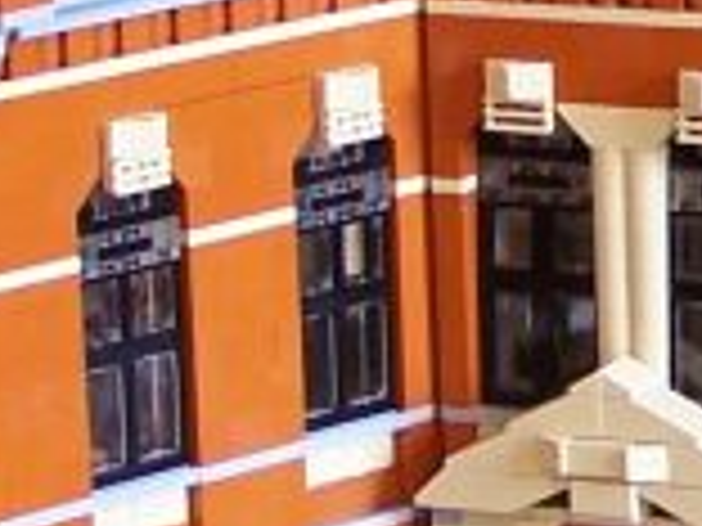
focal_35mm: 316
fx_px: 6408
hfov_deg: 6.2
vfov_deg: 4.7
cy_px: 175
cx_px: 1044
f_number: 3
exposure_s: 1/6
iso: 80
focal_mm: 8
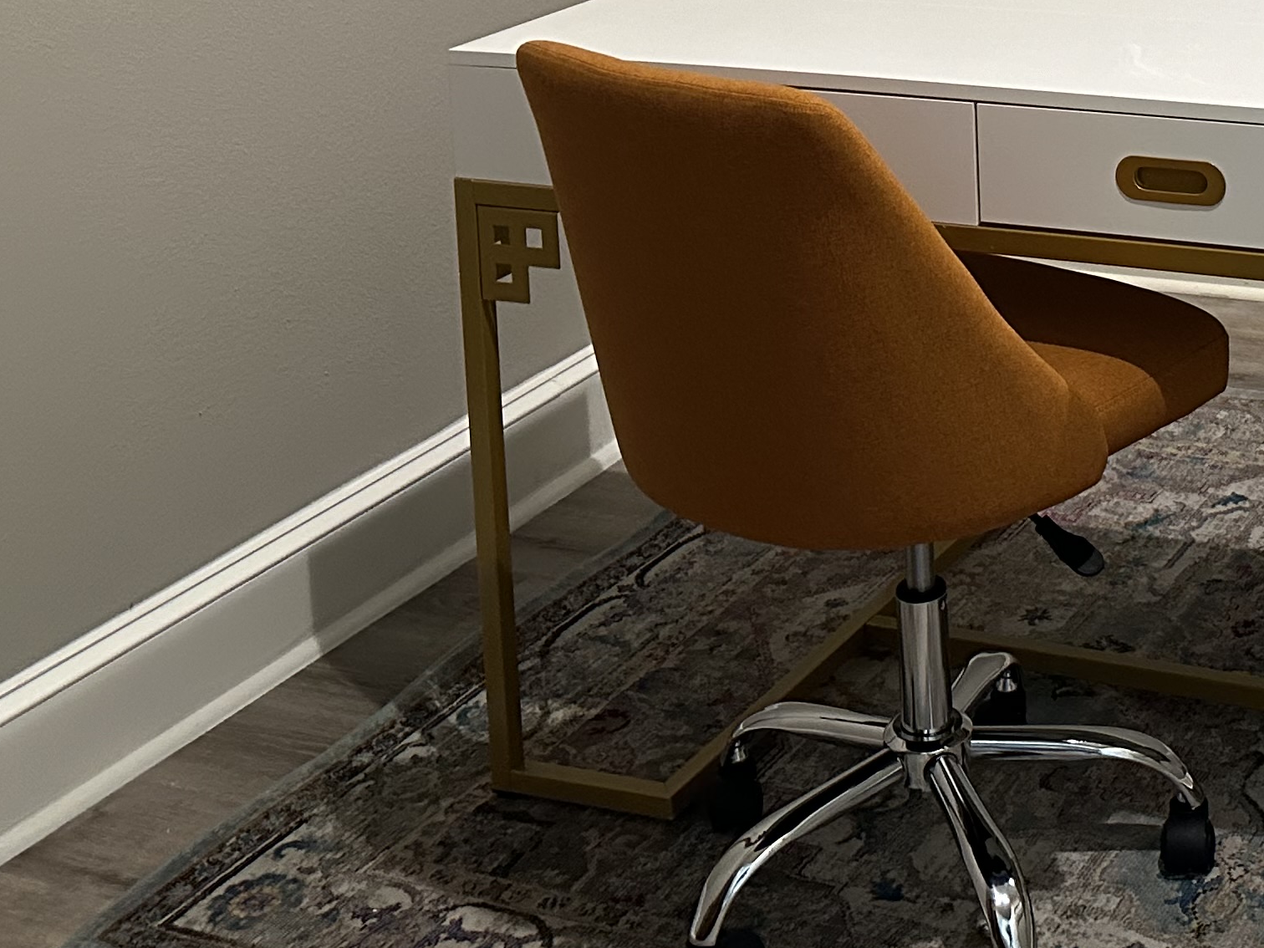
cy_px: -264
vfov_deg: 21.0
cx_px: 1225
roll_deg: +1.8
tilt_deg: -6.6
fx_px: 2337
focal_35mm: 64
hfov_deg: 28.6
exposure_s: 1/60
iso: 500
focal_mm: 6.86
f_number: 1.78
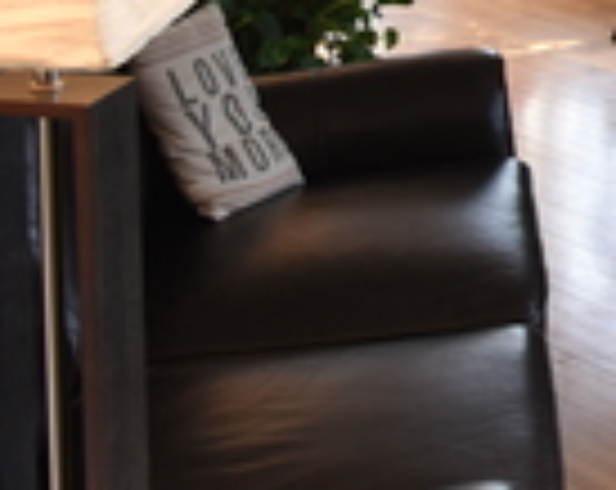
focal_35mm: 88
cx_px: 1048
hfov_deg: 18.1
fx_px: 1601
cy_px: -241
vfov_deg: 16.0
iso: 400
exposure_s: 1/60
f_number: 4
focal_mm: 20
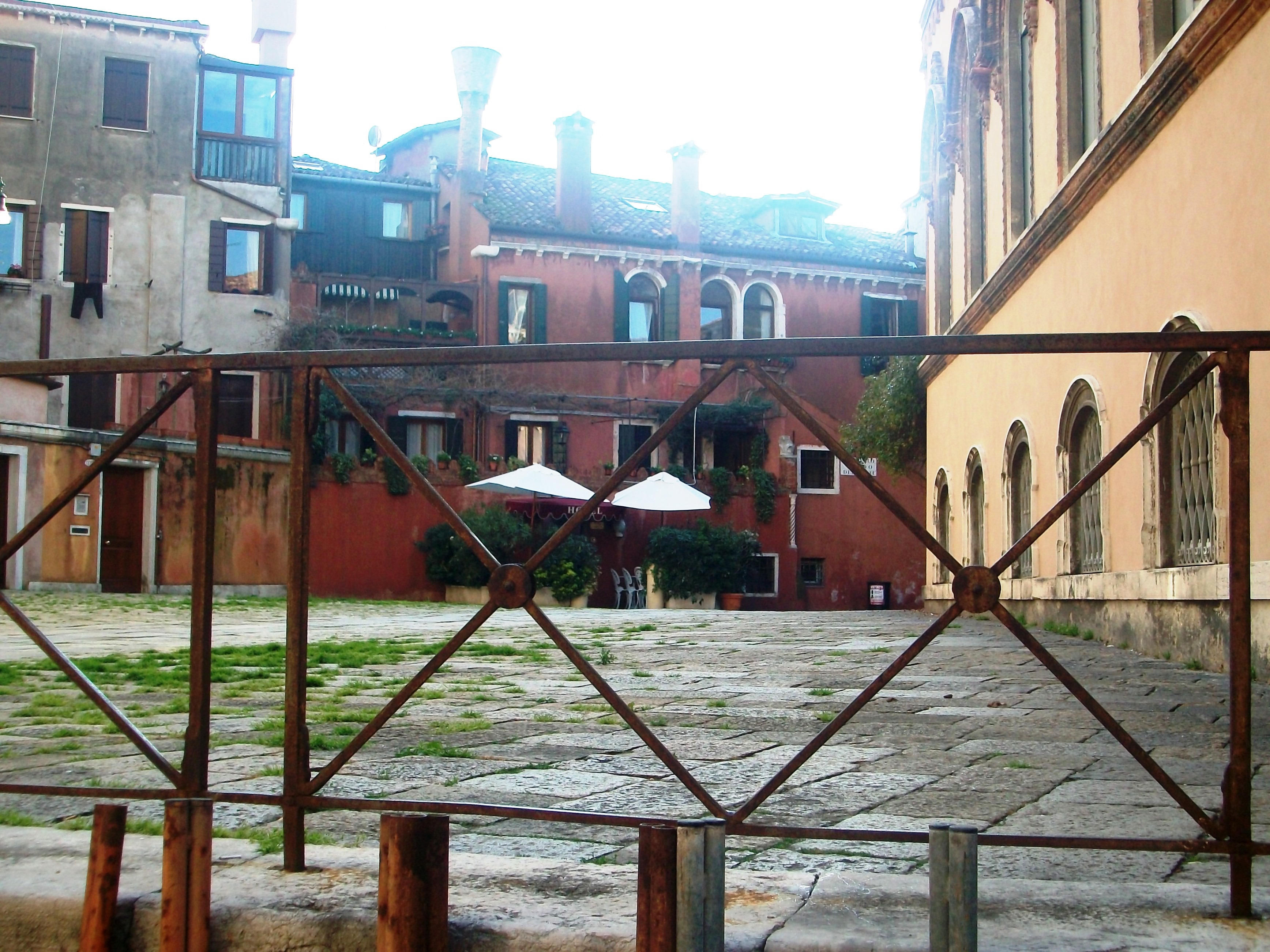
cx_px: 635
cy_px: 476
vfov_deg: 34.3
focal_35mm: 42
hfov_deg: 44.8
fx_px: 1541
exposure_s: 1/250
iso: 80
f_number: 3.2
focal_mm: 7.1
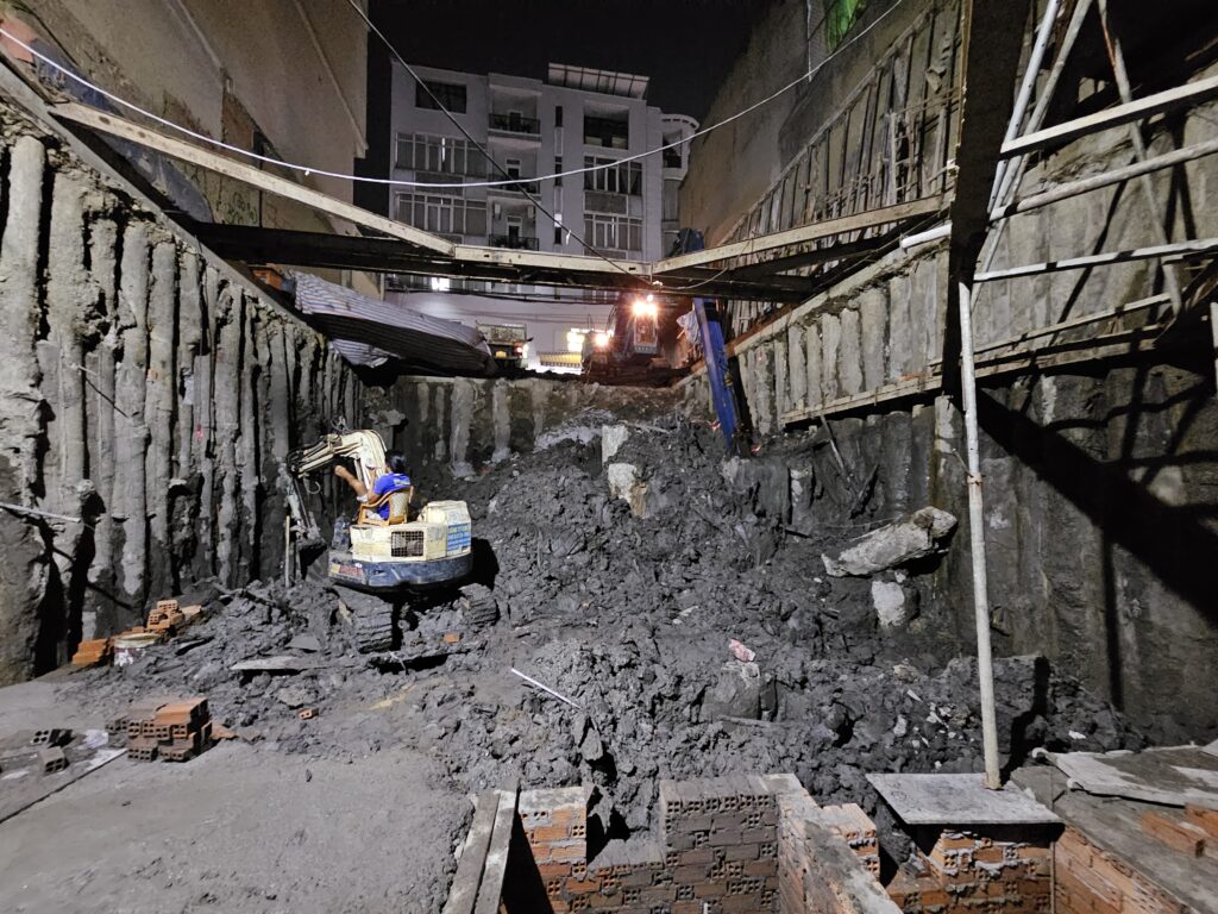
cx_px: 609
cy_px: 457
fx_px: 457
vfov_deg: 89.9
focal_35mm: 13
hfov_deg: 106.2
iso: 1600
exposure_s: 1/25
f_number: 2.2
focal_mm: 2.2
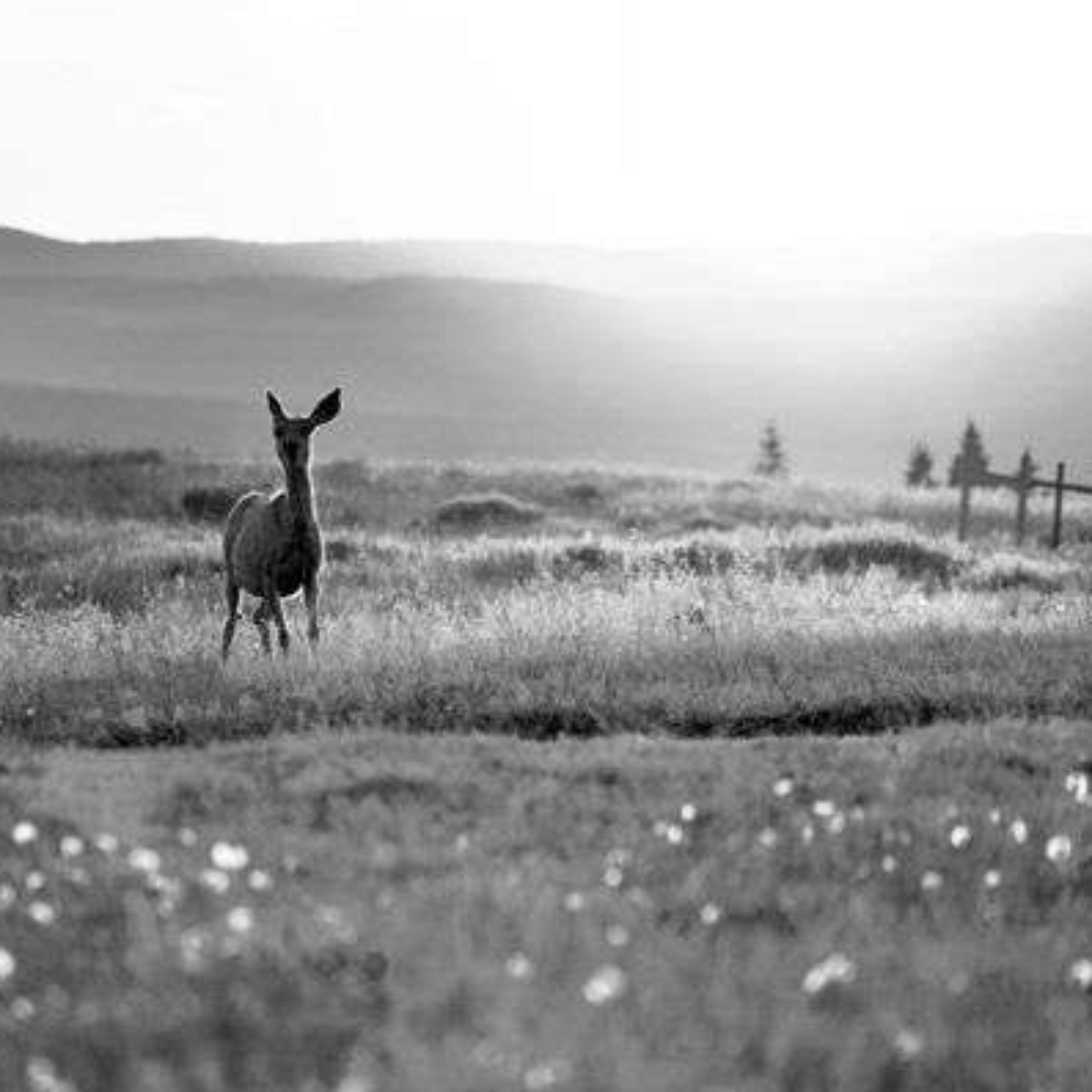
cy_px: 545
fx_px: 10993
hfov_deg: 5.7
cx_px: 369
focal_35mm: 308
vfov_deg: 5.7
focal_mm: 240
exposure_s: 1/250
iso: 640
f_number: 6.3
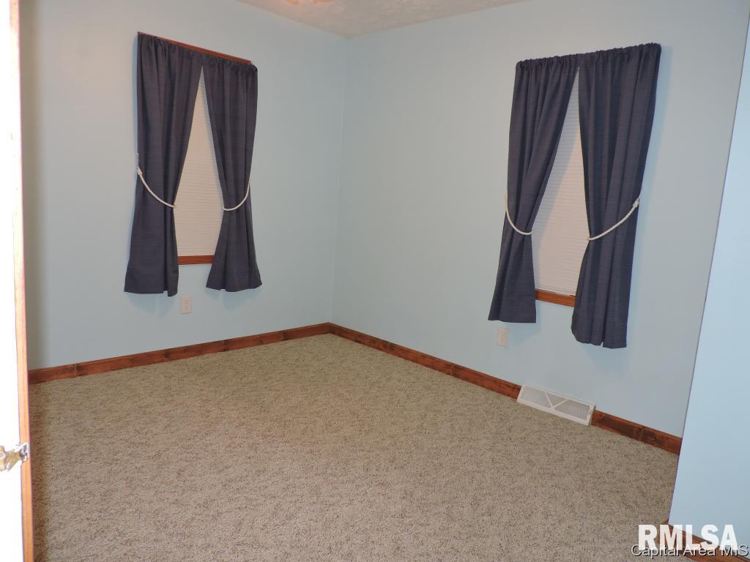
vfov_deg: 56.8
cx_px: 375
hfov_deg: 71.6
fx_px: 520
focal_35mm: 24
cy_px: 281
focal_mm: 4.3
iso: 200
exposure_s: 1/30
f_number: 3
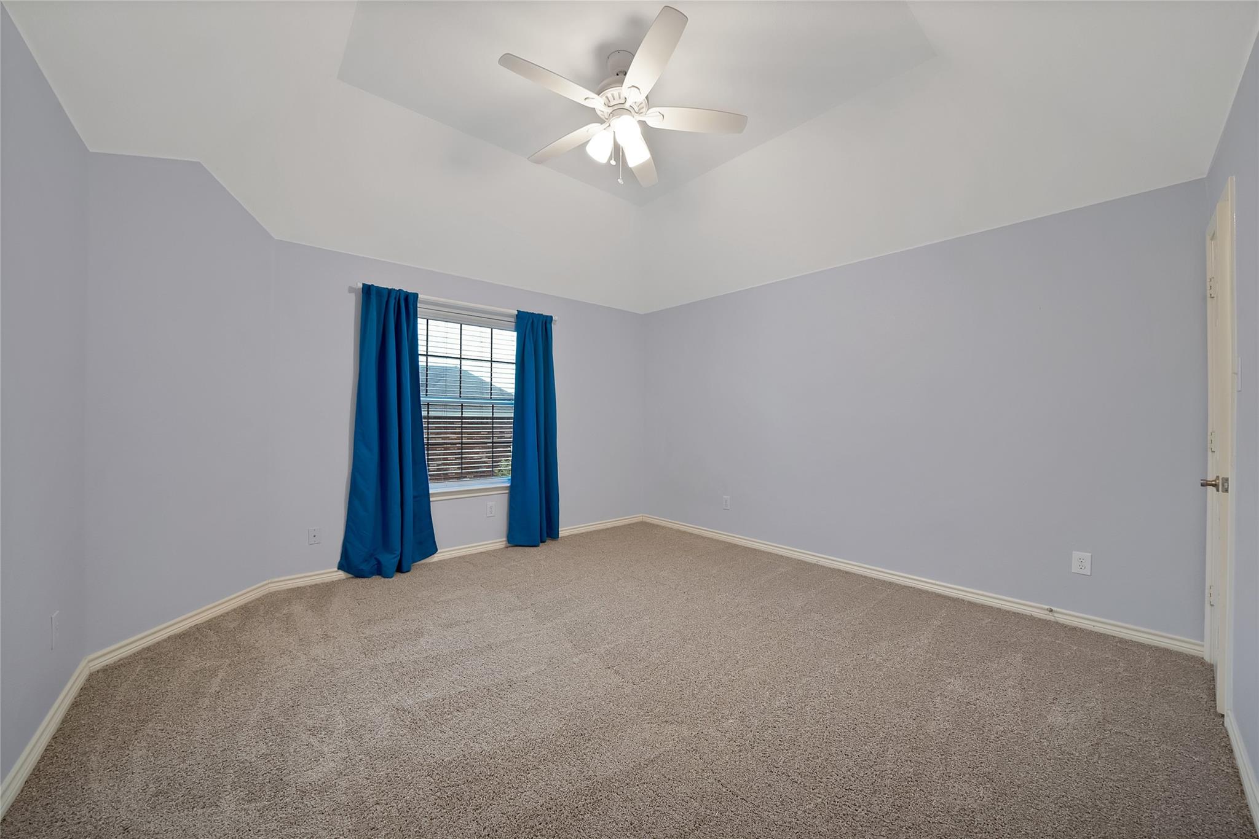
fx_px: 420
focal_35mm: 12
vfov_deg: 90.0
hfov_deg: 112.6
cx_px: 630
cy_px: 420
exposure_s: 1/2.5
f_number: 9
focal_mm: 12
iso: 640
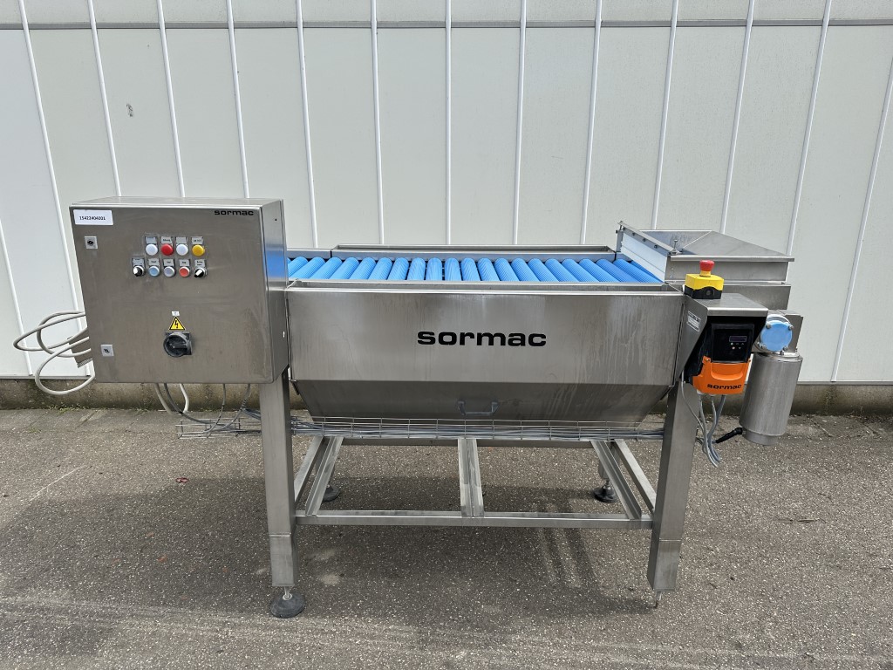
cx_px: 446
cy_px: 335
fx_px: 619
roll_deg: +0.2
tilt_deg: -14.5
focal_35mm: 24
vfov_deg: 56.8
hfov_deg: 71.6
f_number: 1.78
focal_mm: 6.86
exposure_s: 1/3155
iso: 80
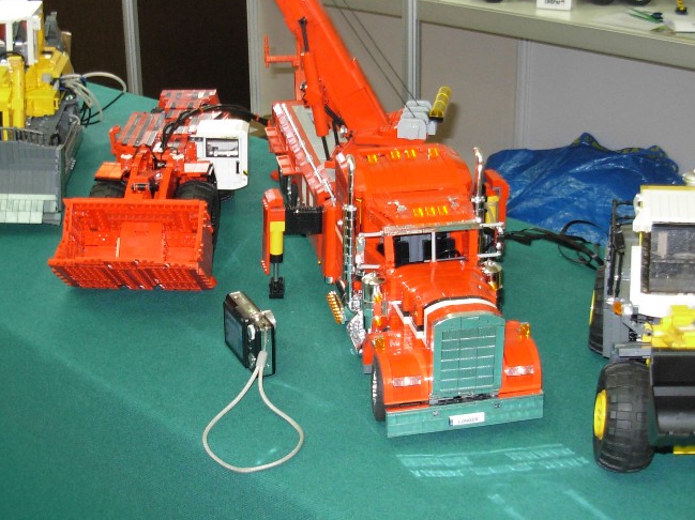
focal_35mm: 60
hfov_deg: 32.2
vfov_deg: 24.3
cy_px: 194
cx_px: 316
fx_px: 1204
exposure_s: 1/18.4
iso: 200
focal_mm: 6.3
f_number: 2.9
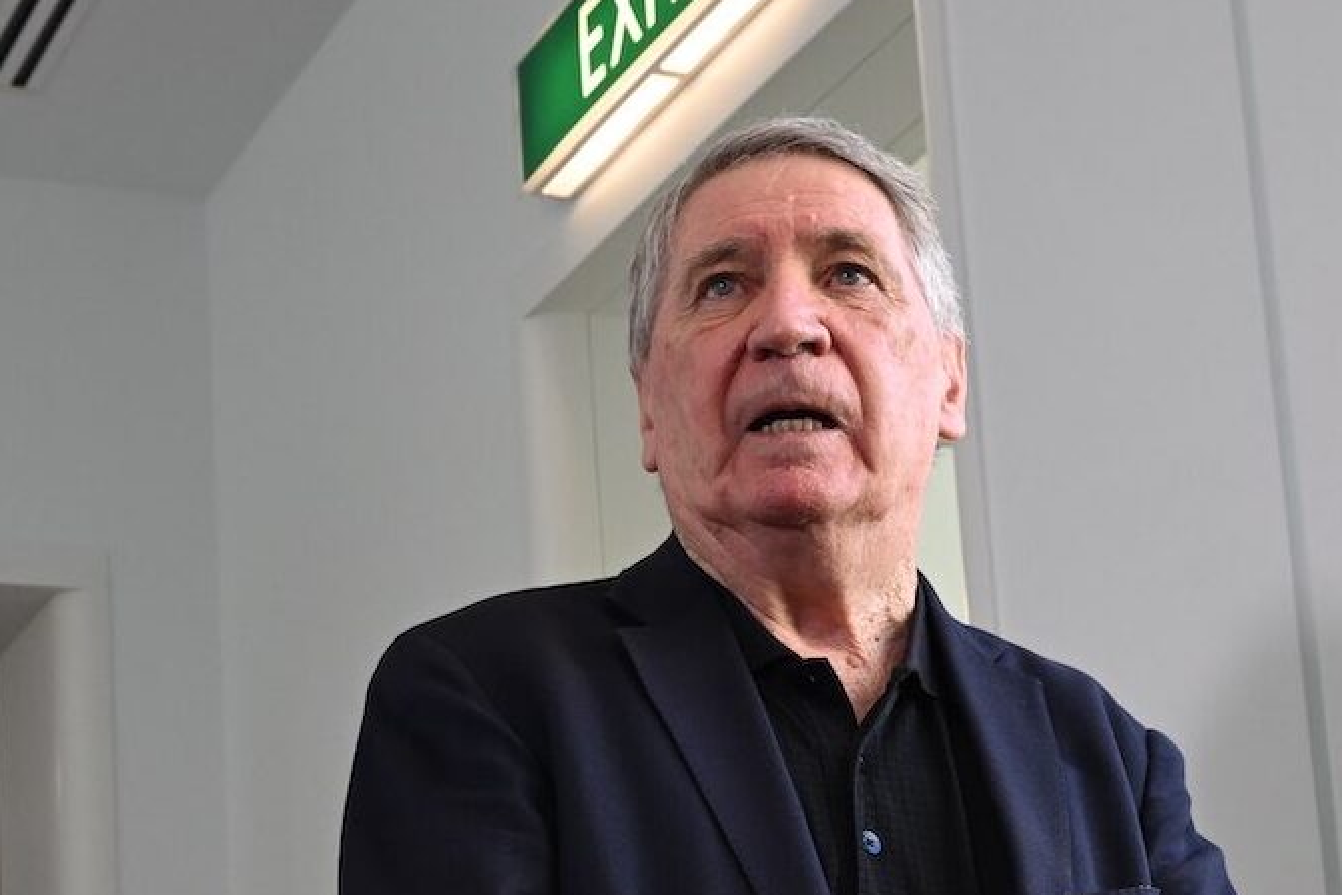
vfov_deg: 33.5
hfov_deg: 48.4
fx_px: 1479
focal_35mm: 40
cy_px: 355
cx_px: 834
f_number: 6.3
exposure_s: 1/250
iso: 1000
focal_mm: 29.5
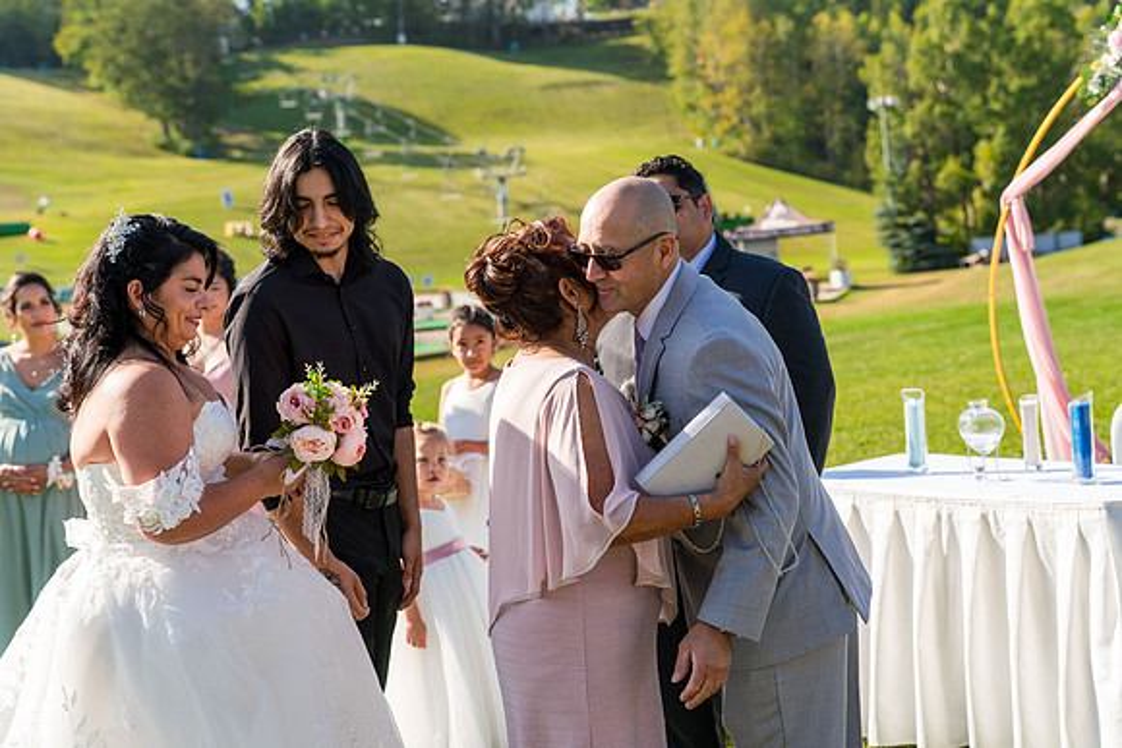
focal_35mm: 53
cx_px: 561
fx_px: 1652
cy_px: 374
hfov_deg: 37.5
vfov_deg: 25.5
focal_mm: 53
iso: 250
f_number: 4
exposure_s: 1/800
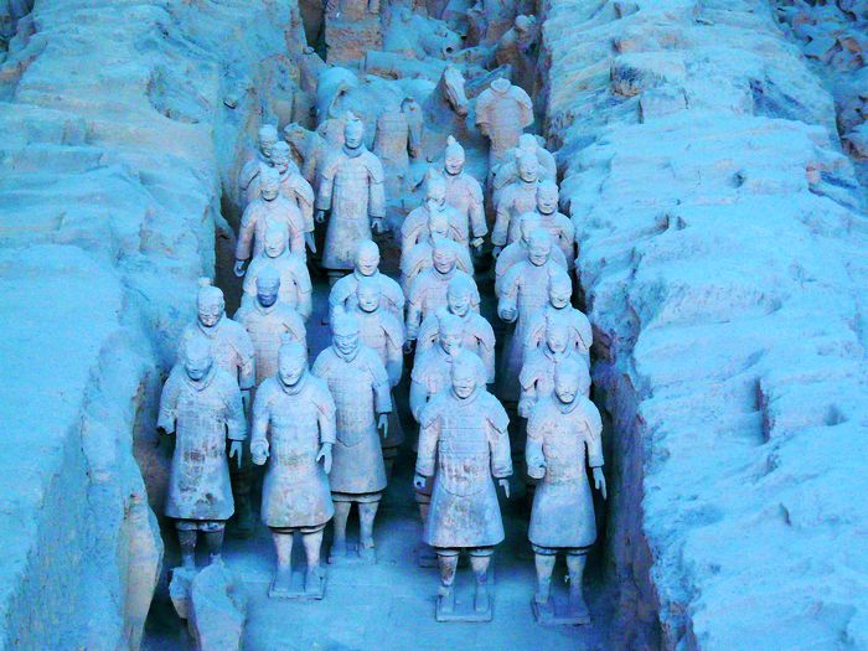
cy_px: 326
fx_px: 2558
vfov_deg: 14.5
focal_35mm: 102
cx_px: 434
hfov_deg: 19.3
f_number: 5.6
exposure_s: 1/30
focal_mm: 16.8
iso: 200
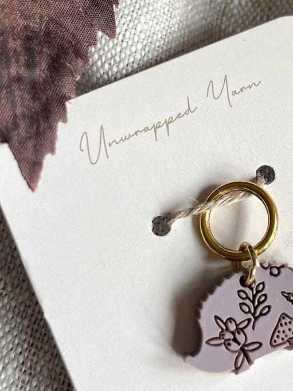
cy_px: 139
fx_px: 689
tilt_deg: -71.2
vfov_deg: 31.5
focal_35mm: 61
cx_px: 238
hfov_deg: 23.6
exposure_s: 1/121
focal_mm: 4.2
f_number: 1.6
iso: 80
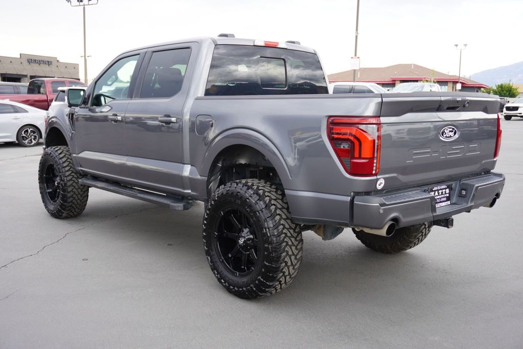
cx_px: 262
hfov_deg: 53.1
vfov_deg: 36.9
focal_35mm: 36
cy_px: 174
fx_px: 523
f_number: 4.5
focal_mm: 24
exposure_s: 1/60
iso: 100
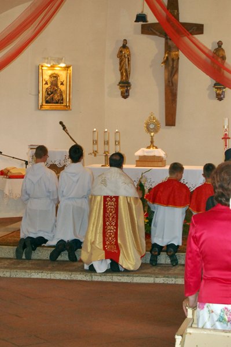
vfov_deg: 24.6
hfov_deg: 16.5
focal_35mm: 82
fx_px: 795
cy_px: 174
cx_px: 116
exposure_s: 1/60
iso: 1250
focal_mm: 55
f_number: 5.6
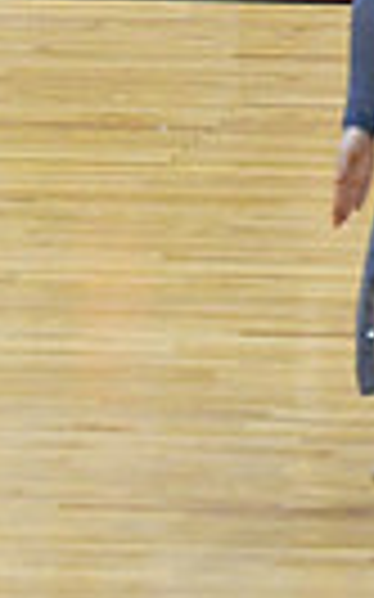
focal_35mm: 735
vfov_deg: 2.9
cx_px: 1149
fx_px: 12000
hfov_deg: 1.8
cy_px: 115
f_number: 4
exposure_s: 1/500
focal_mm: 110
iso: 5000
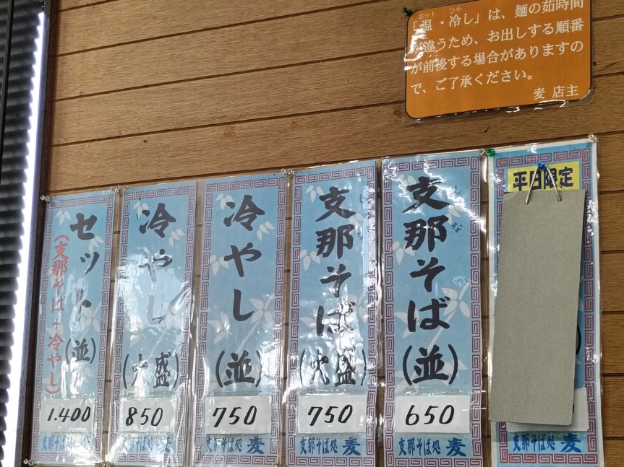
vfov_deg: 21.0
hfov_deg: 27.8
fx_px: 1262
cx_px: 309
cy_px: 258
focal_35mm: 70
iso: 250
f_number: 1.7
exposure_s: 1/60
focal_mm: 4.7
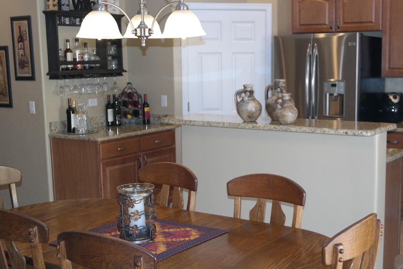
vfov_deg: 24.6
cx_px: 235
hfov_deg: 36.2
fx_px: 616
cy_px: 159
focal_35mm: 55
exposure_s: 1/50
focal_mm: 28
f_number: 4
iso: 400
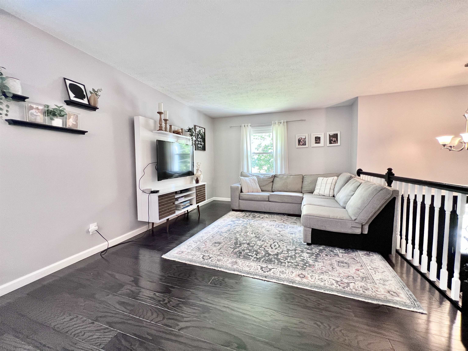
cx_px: 234
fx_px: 176
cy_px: 176
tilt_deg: -4.7
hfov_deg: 106.2
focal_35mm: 13
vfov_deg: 89.9
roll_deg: +0.8
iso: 200
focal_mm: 1.57
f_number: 1.8
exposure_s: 1/60
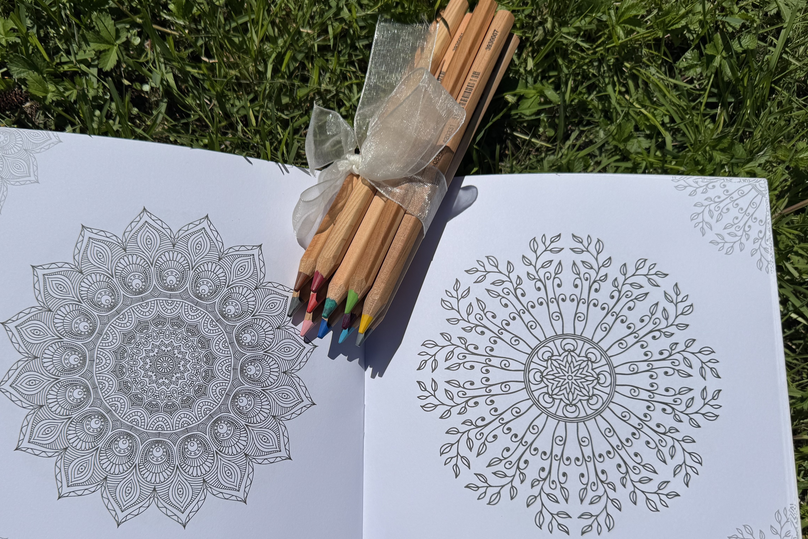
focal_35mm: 31
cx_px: 347
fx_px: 696
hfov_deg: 60.0
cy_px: 336
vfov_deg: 42.0
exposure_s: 1/20000
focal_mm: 6.76
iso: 64
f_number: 1.78
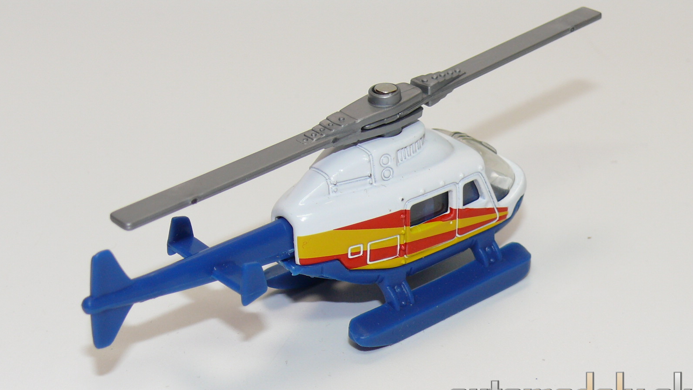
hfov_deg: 23.9
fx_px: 1635
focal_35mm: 89
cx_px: 349
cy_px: 176
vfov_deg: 13.6
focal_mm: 11.9
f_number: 4
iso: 100
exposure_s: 1/30
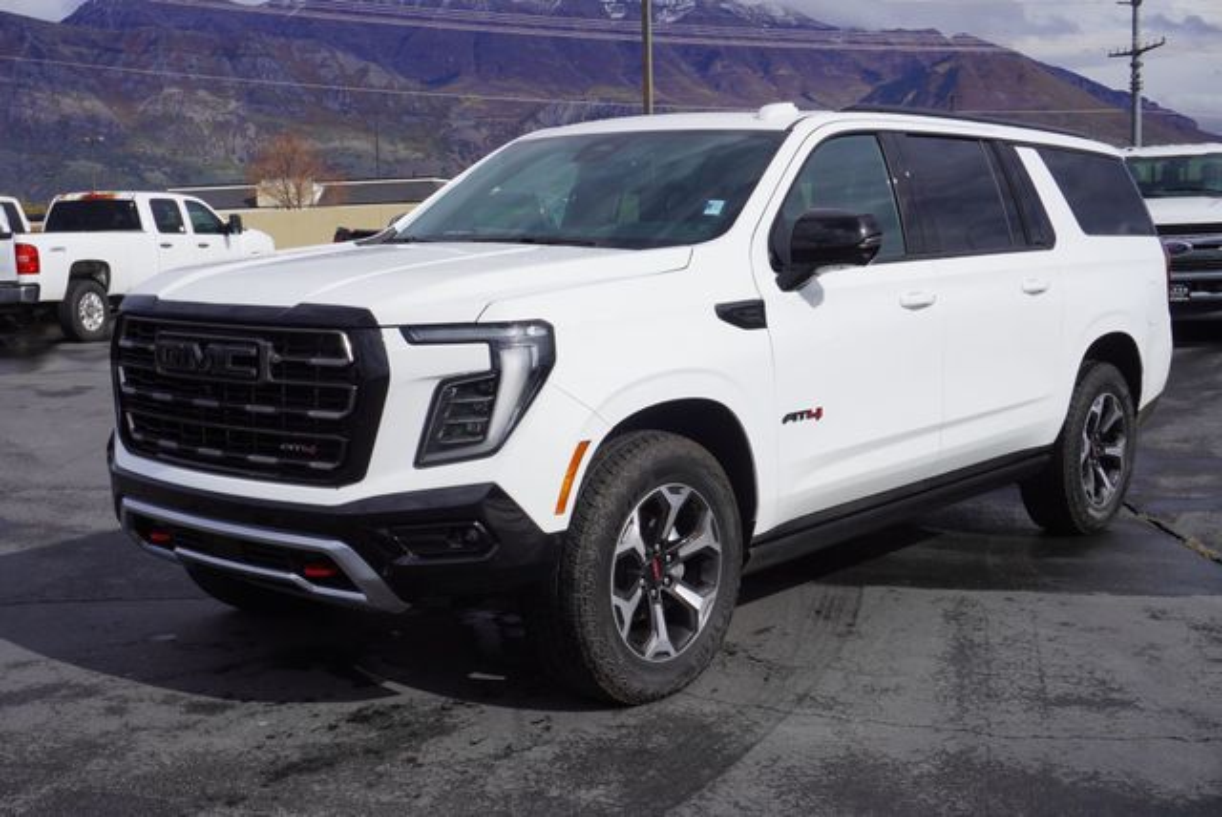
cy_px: 408
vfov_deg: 30.9
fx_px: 1478
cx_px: 611
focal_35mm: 44
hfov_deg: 44.9
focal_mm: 29
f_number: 11
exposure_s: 1/320
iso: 100
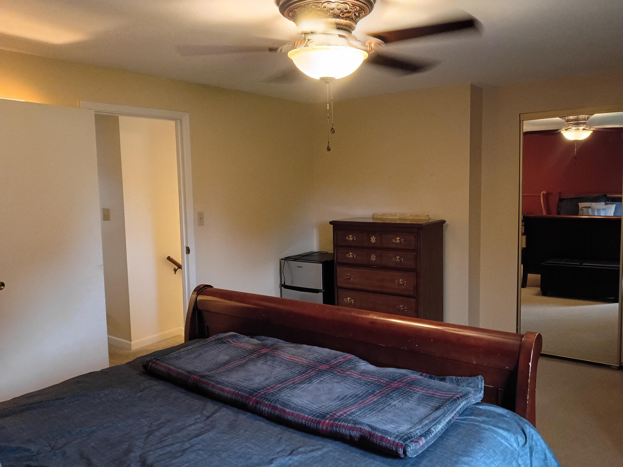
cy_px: 234
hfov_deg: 63.4
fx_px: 504
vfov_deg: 49.7
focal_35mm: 28
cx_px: 312
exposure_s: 1/24
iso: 2467
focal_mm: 3.42
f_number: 2.2
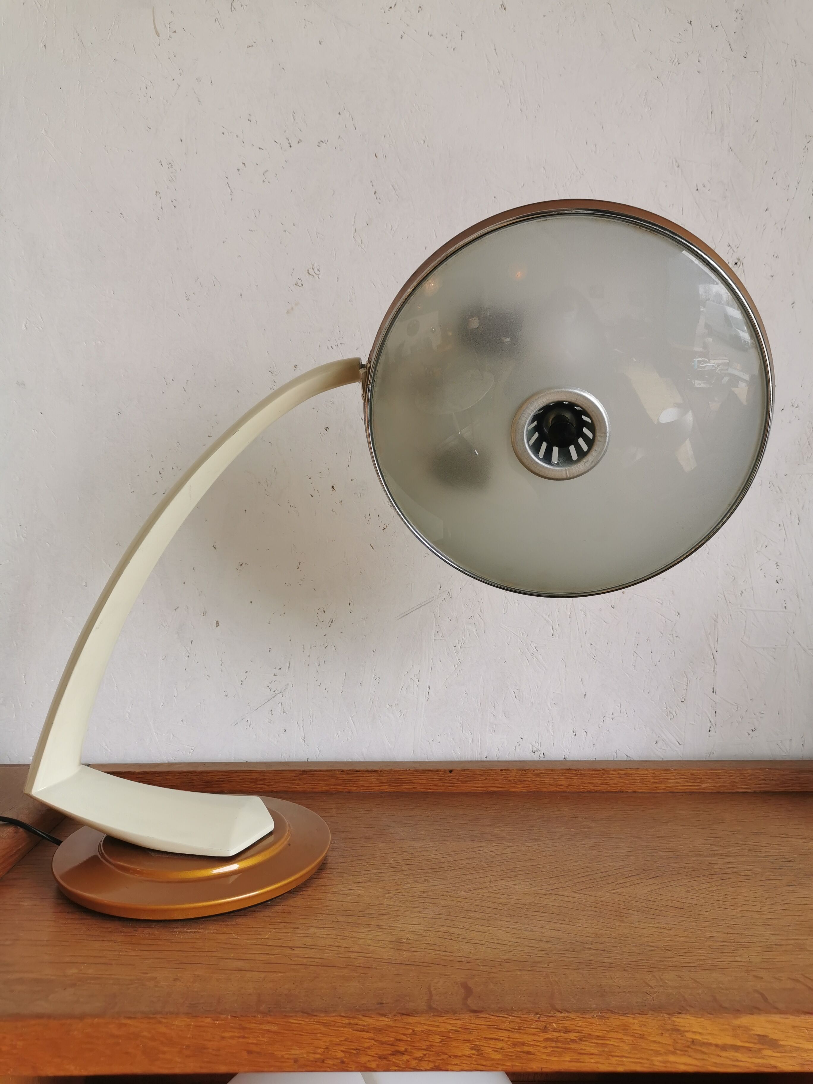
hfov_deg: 51.4
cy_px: 542
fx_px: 846
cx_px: 406
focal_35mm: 27
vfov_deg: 65.3
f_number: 1.8
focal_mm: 5.58
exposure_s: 1/176
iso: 50
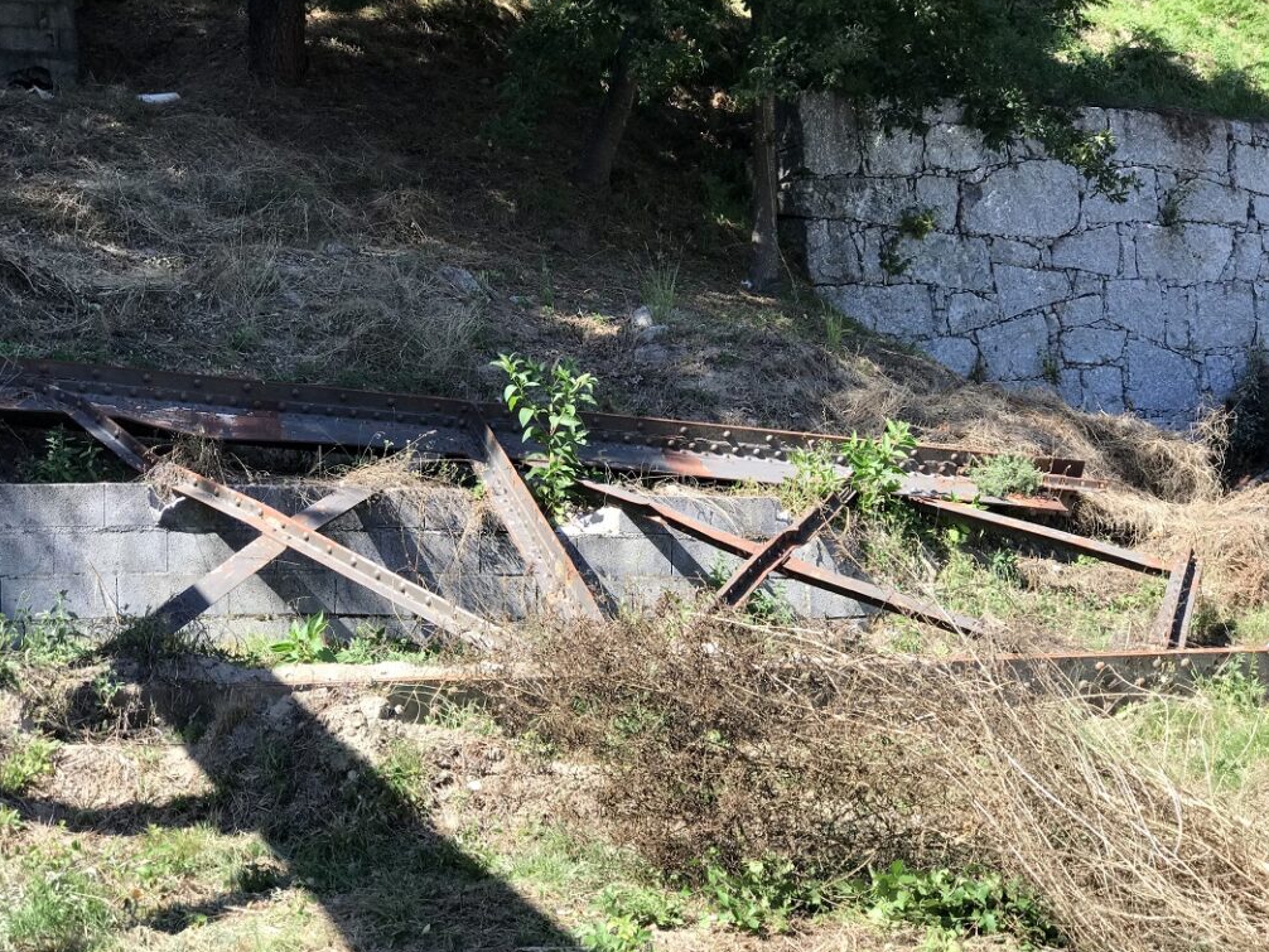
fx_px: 2127
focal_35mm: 58
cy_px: 472
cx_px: 640
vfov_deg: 25.2
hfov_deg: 33.2
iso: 20
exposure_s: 1/241
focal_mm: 6.6
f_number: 2.8
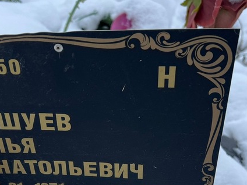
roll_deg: +2.0
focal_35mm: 49
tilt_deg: -32.4
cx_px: 96
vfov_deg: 29.3
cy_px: 134
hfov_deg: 38.7
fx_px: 350
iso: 50
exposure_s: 1/705
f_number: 1.5
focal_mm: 5.7
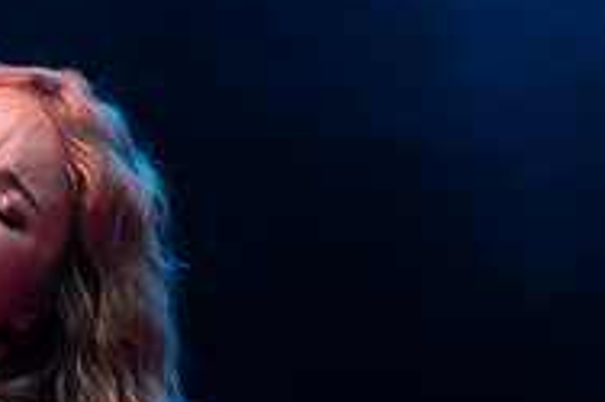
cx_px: -139
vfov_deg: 2.0
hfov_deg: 2.9
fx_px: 11804
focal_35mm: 703
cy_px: 417
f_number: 3.2
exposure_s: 1/200
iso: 1000
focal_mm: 200
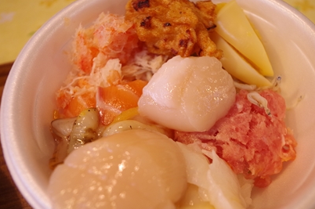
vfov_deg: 34.0
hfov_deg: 49.3
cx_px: 185
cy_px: 115
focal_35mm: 39
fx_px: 341
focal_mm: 21.25
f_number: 4
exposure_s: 1/40
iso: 400
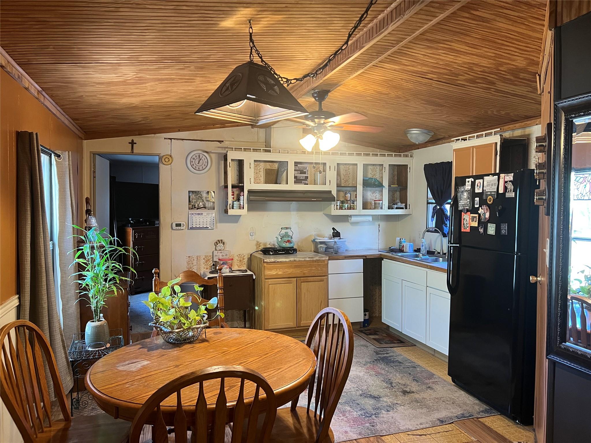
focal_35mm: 26
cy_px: 222
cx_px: 296
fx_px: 444
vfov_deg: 53.1
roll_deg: -0.2
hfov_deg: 67.3
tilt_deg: -2.0
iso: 320
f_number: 1.5
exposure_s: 1/60
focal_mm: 5.7
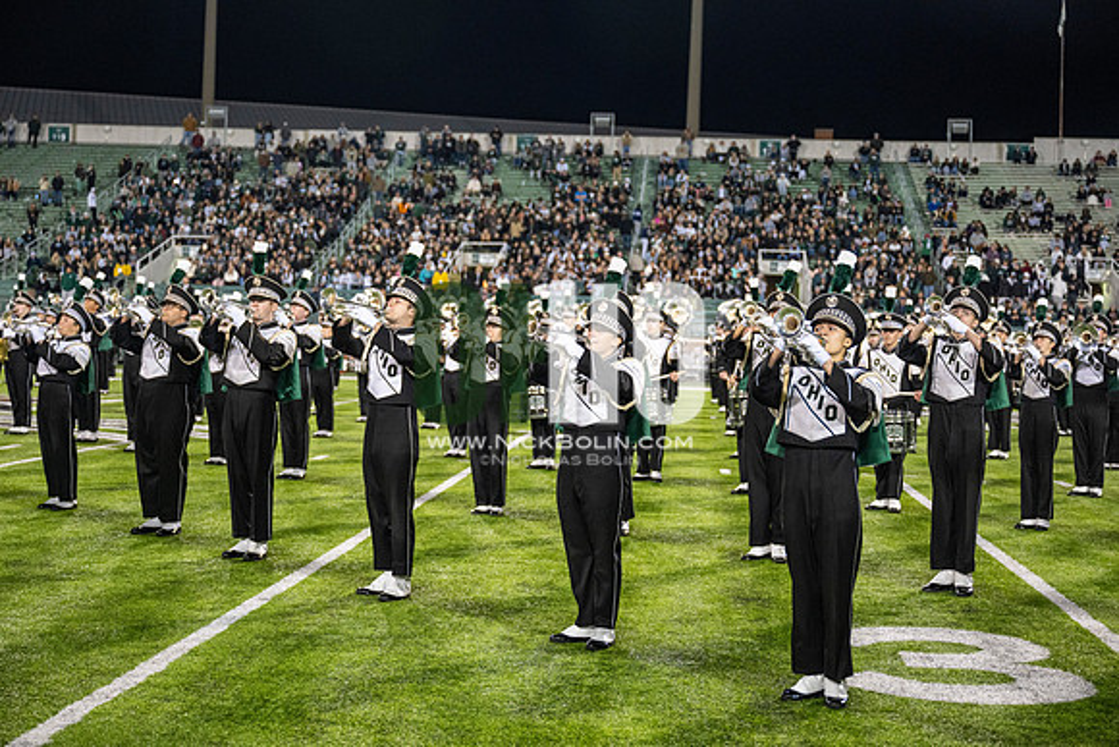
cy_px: 374
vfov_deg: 26.0
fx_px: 1617
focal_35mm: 52
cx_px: 560
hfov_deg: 38.2
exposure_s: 1/500
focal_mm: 52
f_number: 3.2
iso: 1250
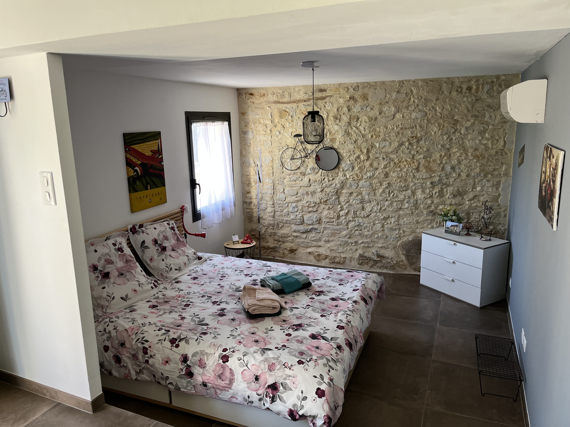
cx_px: 285
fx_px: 428
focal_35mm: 26
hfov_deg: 67.3
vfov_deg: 53.1
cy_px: 214
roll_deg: +1.9
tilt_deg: -12.5
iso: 125
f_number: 1.6
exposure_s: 1/111
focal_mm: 5.1
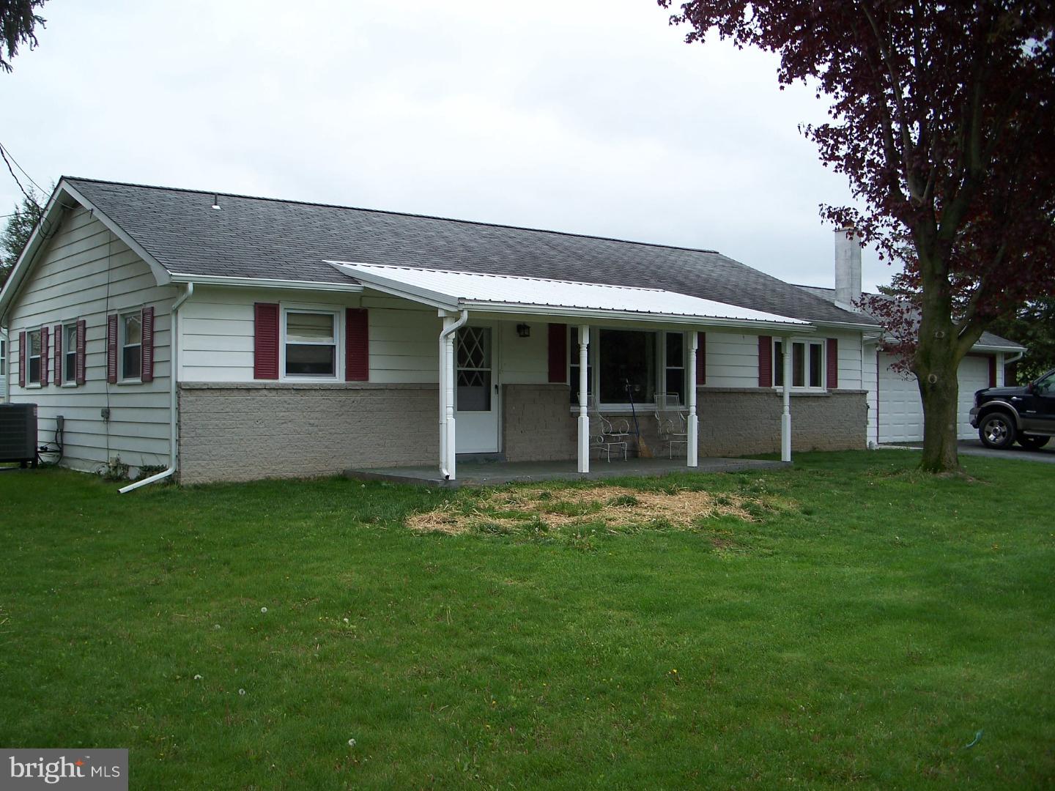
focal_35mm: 37
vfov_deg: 38.7
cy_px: 396
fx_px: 1128
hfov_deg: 50.1
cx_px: 528
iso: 64
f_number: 2.8
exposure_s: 1/400
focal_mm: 7.8
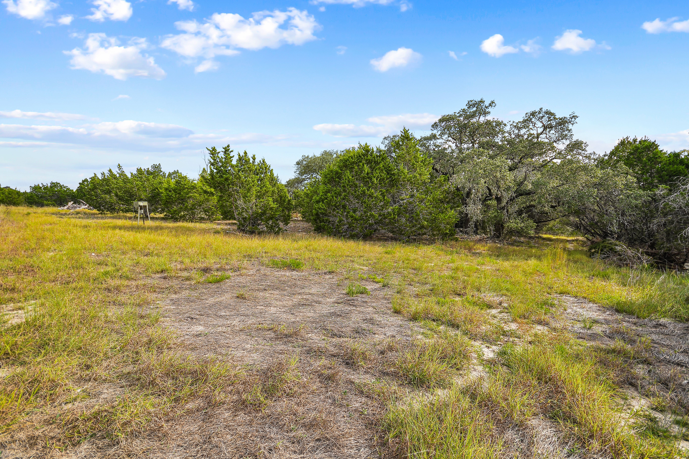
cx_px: 344
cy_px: 230
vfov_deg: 77.3
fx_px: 287
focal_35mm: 15
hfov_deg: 100.4
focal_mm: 10
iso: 125
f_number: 5.6
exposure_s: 1/50
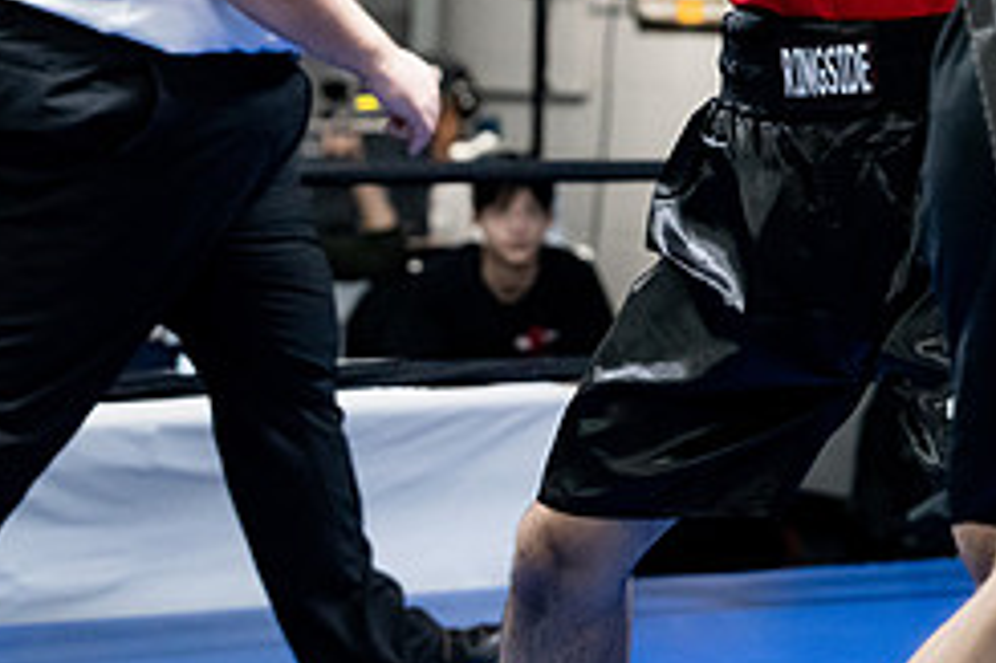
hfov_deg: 12.3
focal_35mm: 166
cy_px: -92
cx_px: 951
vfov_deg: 8.2
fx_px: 4589
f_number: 2.8
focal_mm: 70
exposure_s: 1/1000
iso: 8000
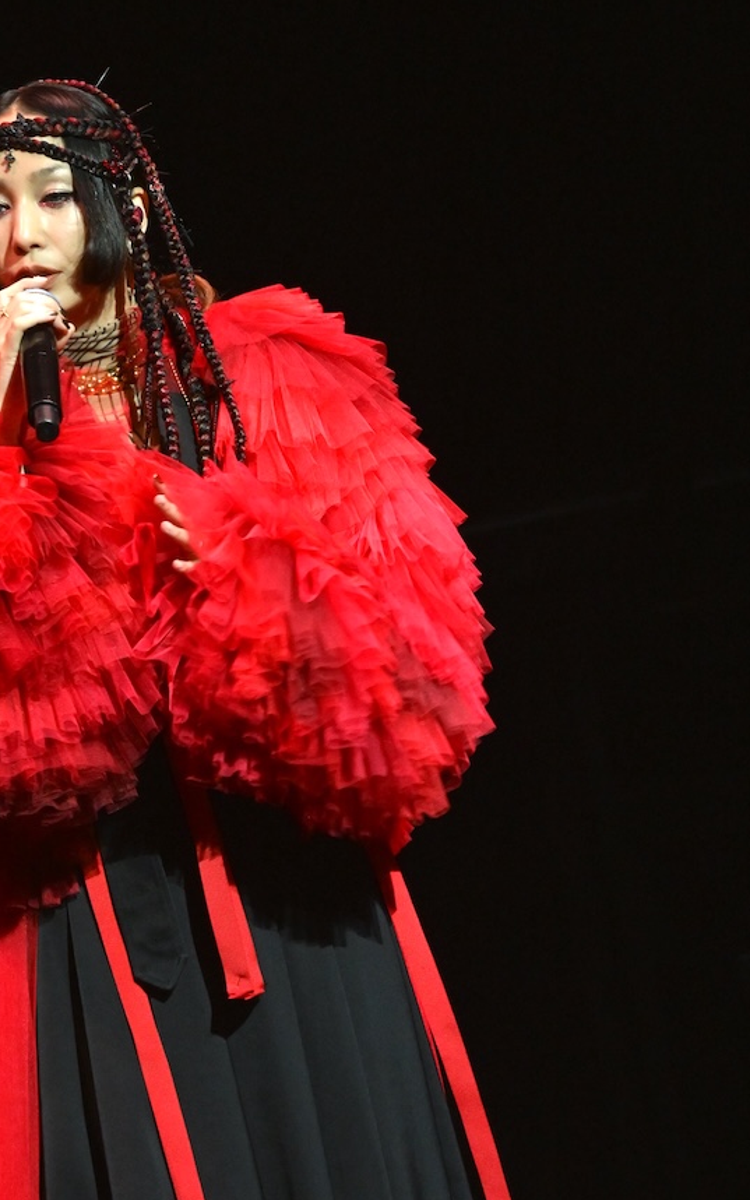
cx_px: 447
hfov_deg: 1.4
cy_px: 714
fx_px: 29788
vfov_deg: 2.3
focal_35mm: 911
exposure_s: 1/160
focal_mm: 400
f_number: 9
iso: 3200
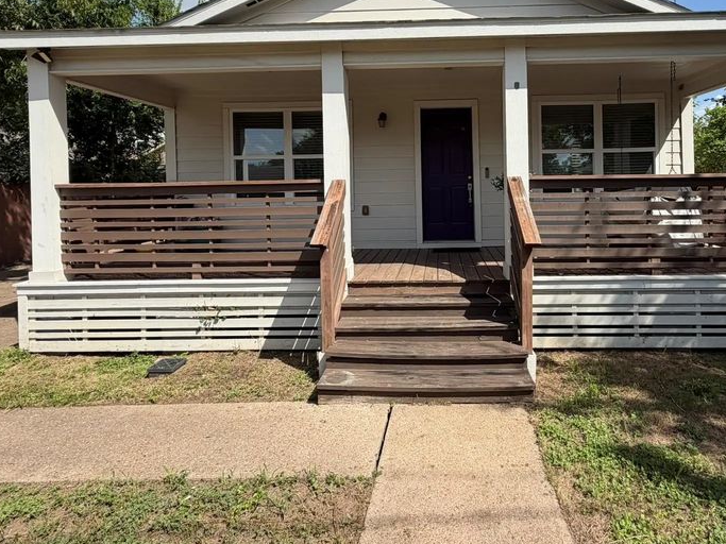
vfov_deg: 62.2
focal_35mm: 21
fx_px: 440
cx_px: 430
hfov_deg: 78.2
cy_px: 191
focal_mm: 2.22
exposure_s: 1/770
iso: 25
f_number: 2.2
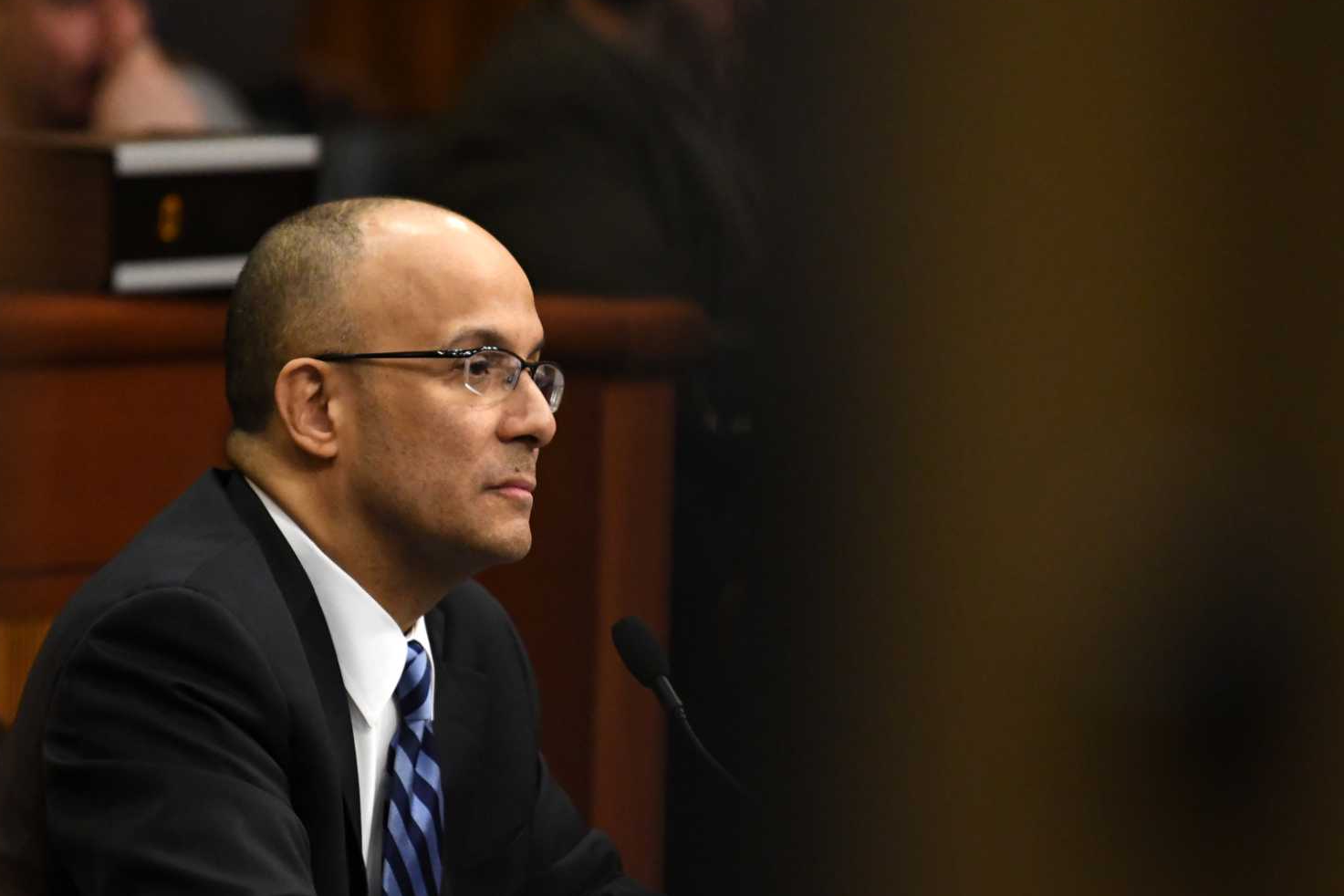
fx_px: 14398
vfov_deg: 3.6
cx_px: 484
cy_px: 436
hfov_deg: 5.3
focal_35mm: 386
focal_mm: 185
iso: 5000
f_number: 2.8
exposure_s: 1/1000
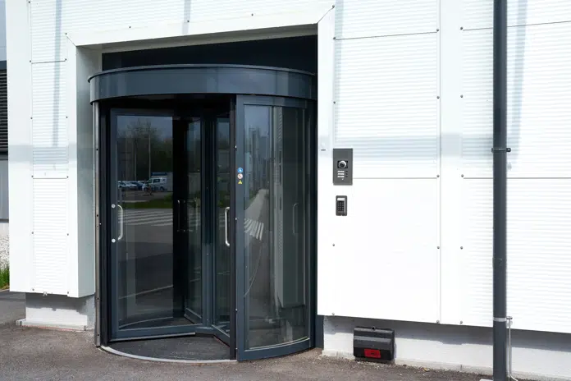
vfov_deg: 29.2
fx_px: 730
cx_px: 286
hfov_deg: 42.7
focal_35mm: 46
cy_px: 190
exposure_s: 1/100
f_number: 8
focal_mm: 46
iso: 100
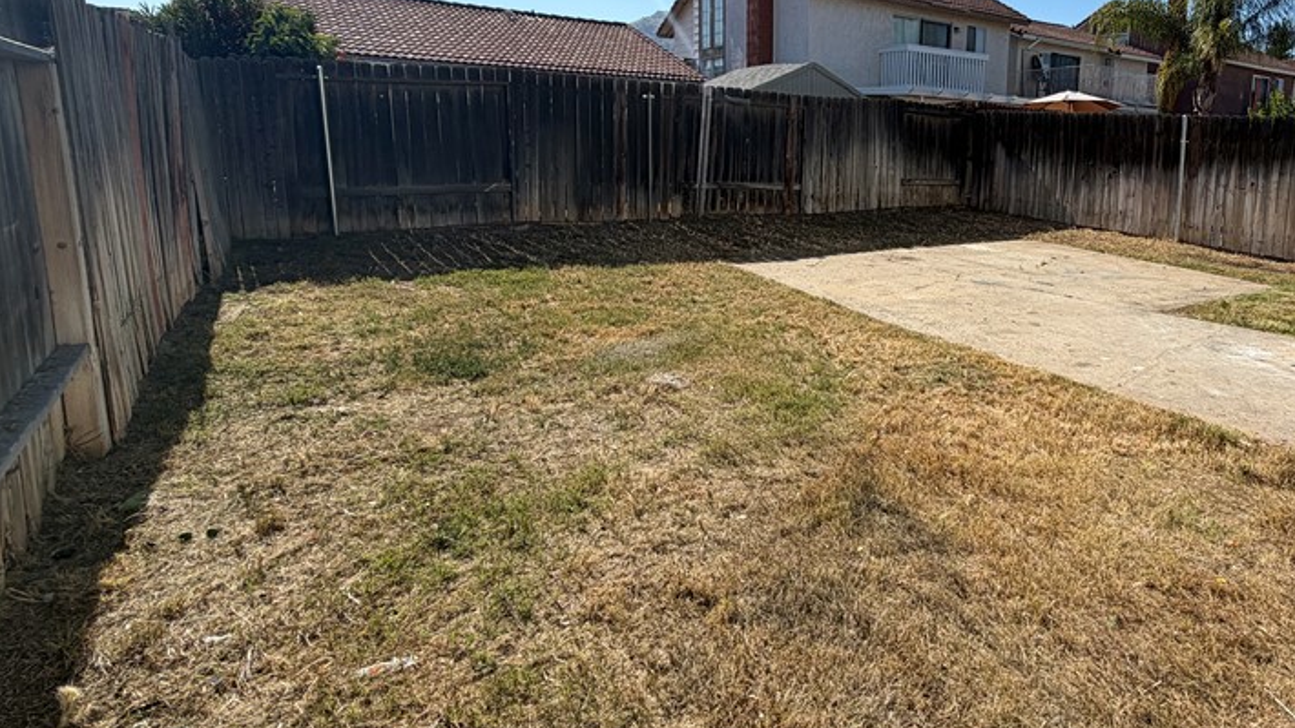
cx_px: 888
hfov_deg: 77.9
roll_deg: -2.9
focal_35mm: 22
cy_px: 255
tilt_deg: -8.5
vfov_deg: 50.7
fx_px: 755
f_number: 2.2
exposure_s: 1/853
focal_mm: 2.22
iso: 20
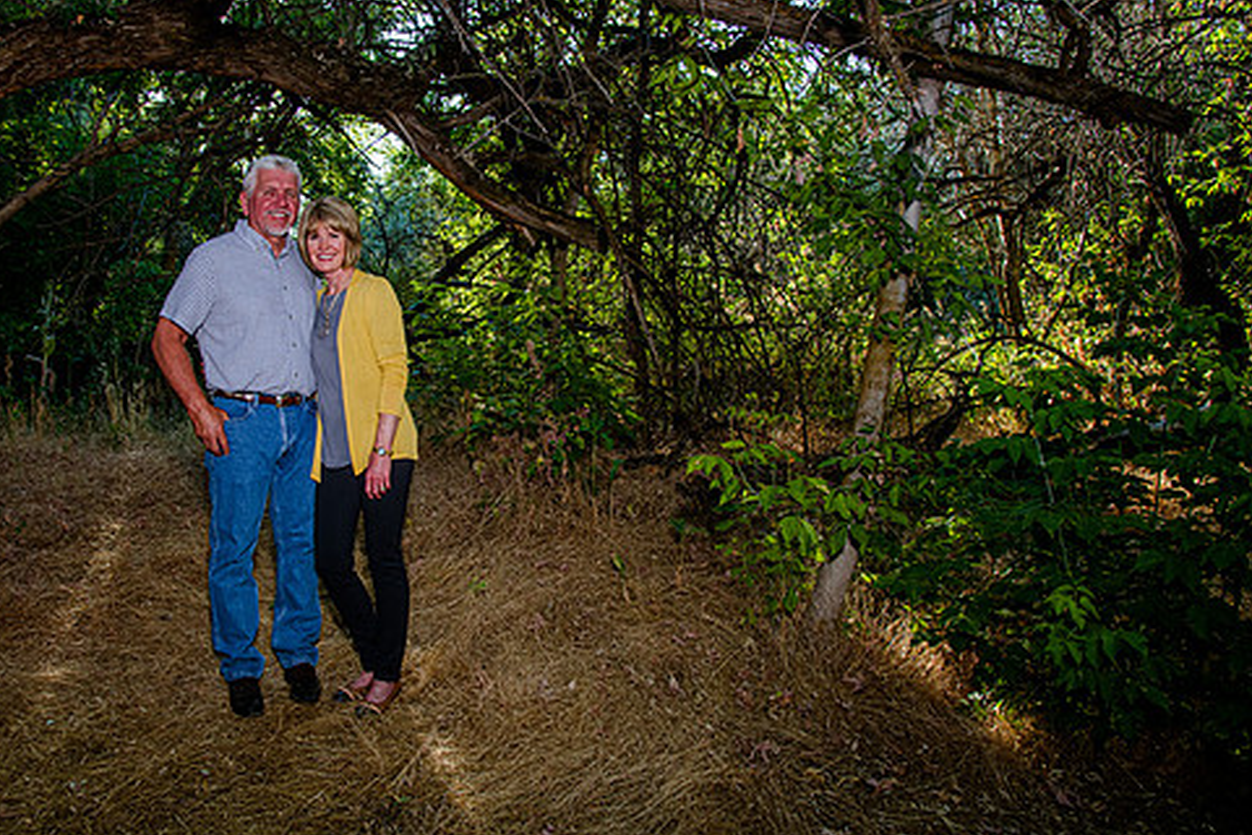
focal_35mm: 29
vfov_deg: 44.9
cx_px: 511
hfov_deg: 63.2
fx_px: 1008
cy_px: 361
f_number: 7.1
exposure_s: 1/250
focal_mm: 24
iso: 500
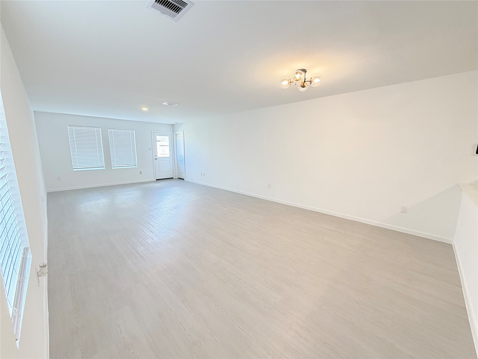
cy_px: 180
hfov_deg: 102.1
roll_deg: -0.5
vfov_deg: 85.7
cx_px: 239
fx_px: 193
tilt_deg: -9.1
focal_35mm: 14
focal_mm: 2.22
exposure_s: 1/60
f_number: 2.2
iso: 200
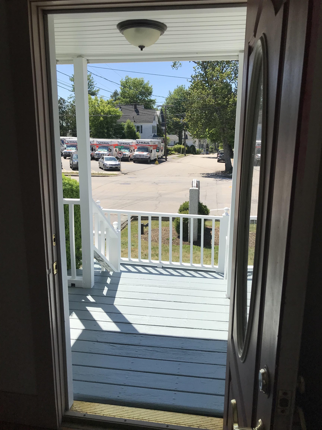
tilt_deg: -11.2
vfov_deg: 63.4
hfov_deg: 49.7
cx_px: 161
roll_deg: -0.7
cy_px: 215
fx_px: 347
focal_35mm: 28
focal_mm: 3.99
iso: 20
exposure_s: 1/2591
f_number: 1.8
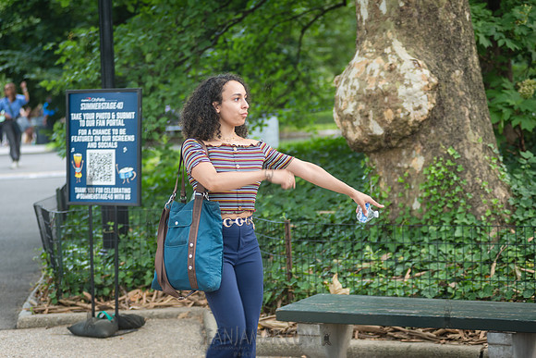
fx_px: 1451
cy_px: 168
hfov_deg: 20.9
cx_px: 250
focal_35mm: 97
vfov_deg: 14.0
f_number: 2.8
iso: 250
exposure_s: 1/100
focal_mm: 86
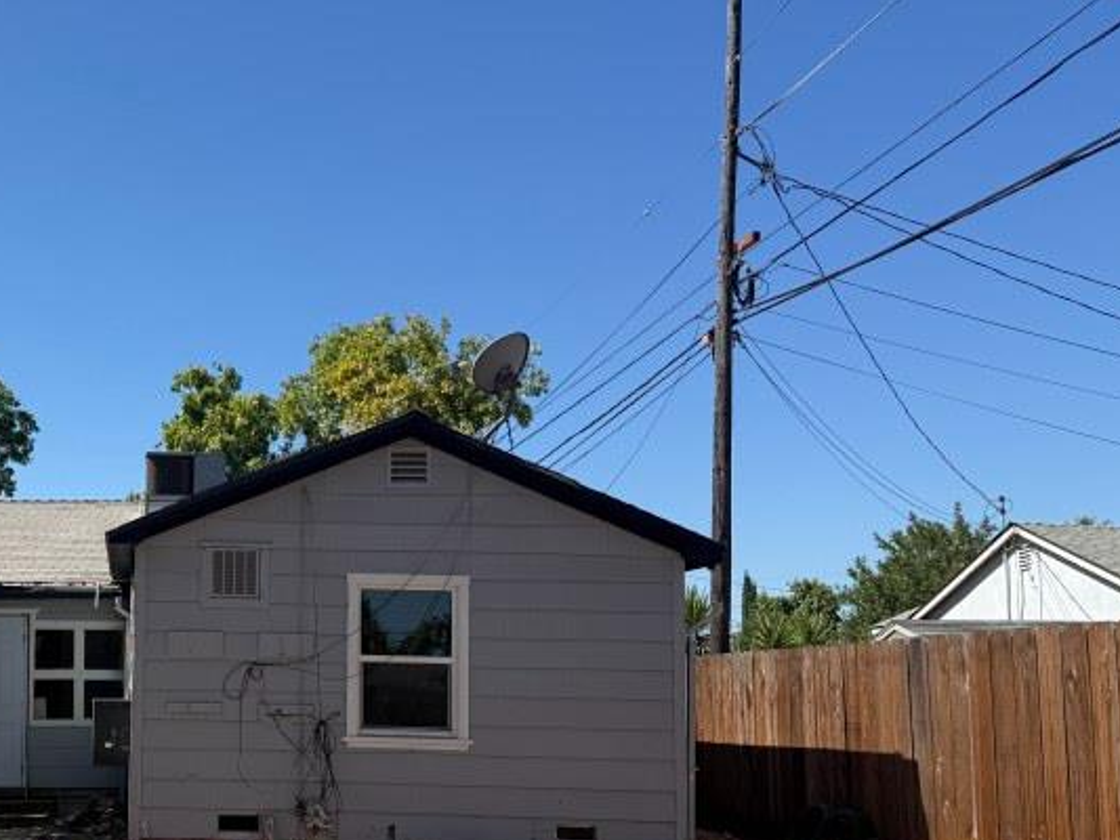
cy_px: 584
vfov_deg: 31.8
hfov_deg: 39.5
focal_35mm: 45
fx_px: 1456
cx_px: 147
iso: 80
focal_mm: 6.76
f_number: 1.78
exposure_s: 1/4405
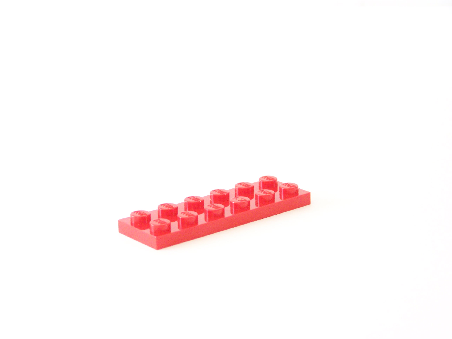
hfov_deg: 23.8
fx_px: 1071
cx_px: 226
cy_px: 170
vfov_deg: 18.0
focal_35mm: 82
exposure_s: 1/30
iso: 400
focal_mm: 13.7
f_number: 3.2
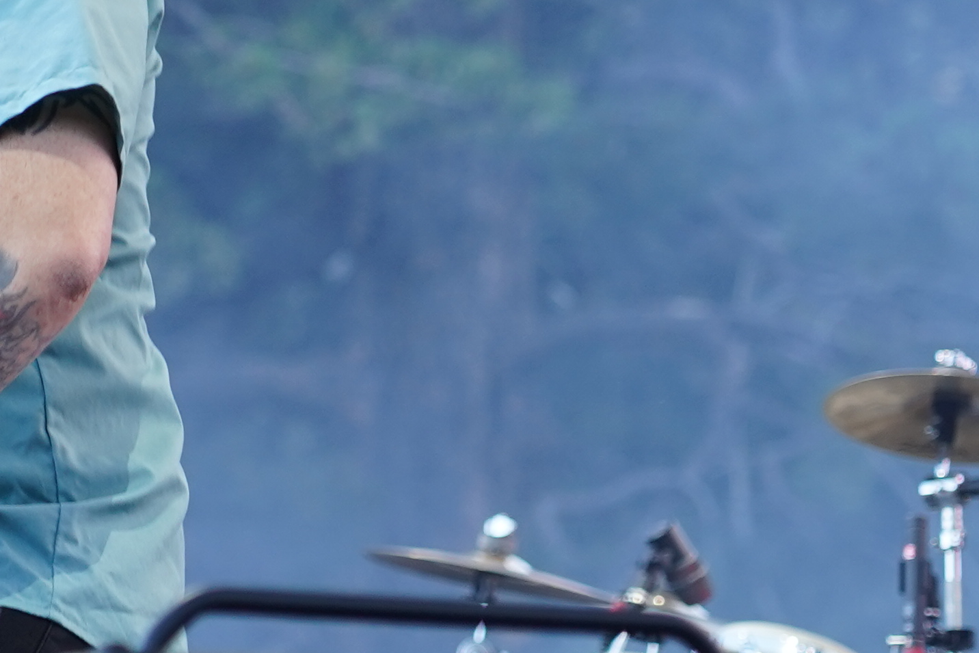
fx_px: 11966
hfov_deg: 4.7
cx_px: -246
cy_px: 415
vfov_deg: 3.1
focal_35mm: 440
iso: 400
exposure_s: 1/160
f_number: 4
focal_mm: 105
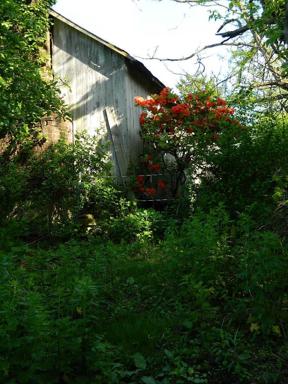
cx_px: 144
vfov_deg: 45.8
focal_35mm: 41
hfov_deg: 35.1
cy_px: 192
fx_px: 455
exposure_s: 1/100
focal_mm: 7.3
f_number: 3.5
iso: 80
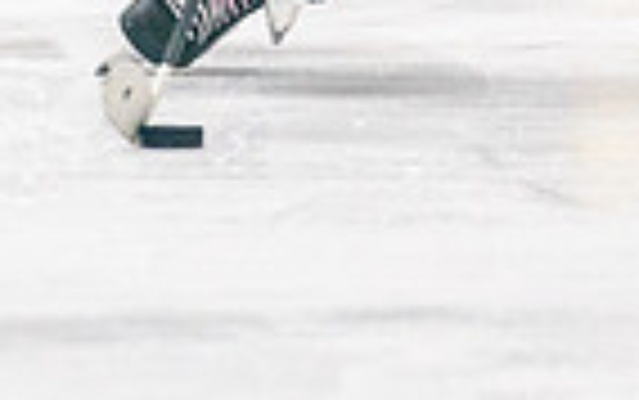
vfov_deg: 1.1
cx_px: 616
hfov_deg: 1.7
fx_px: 21507
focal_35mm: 1234
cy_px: -169
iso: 4000
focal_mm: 200
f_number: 2.8
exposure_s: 1/1600
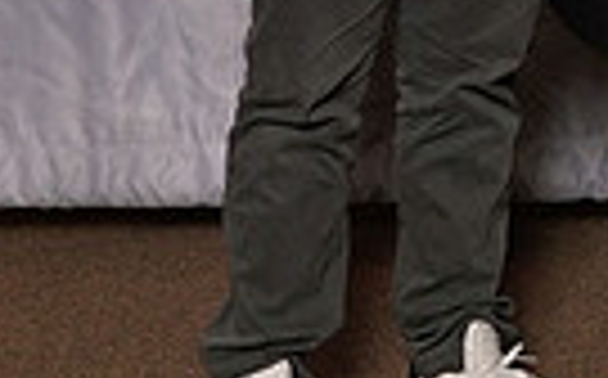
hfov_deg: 12.7
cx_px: 608
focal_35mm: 163
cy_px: -459
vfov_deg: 7.6
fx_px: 2698
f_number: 9
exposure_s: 1/125
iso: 800
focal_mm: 32
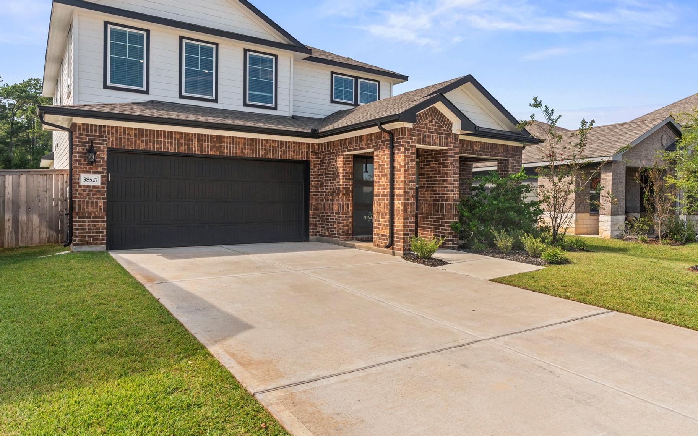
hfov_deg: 73.5
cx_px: 336
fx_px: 467
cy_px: 189
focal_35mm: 25
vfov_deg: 49.9
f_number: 8
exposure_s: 1/250
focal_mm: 21.5
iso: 400
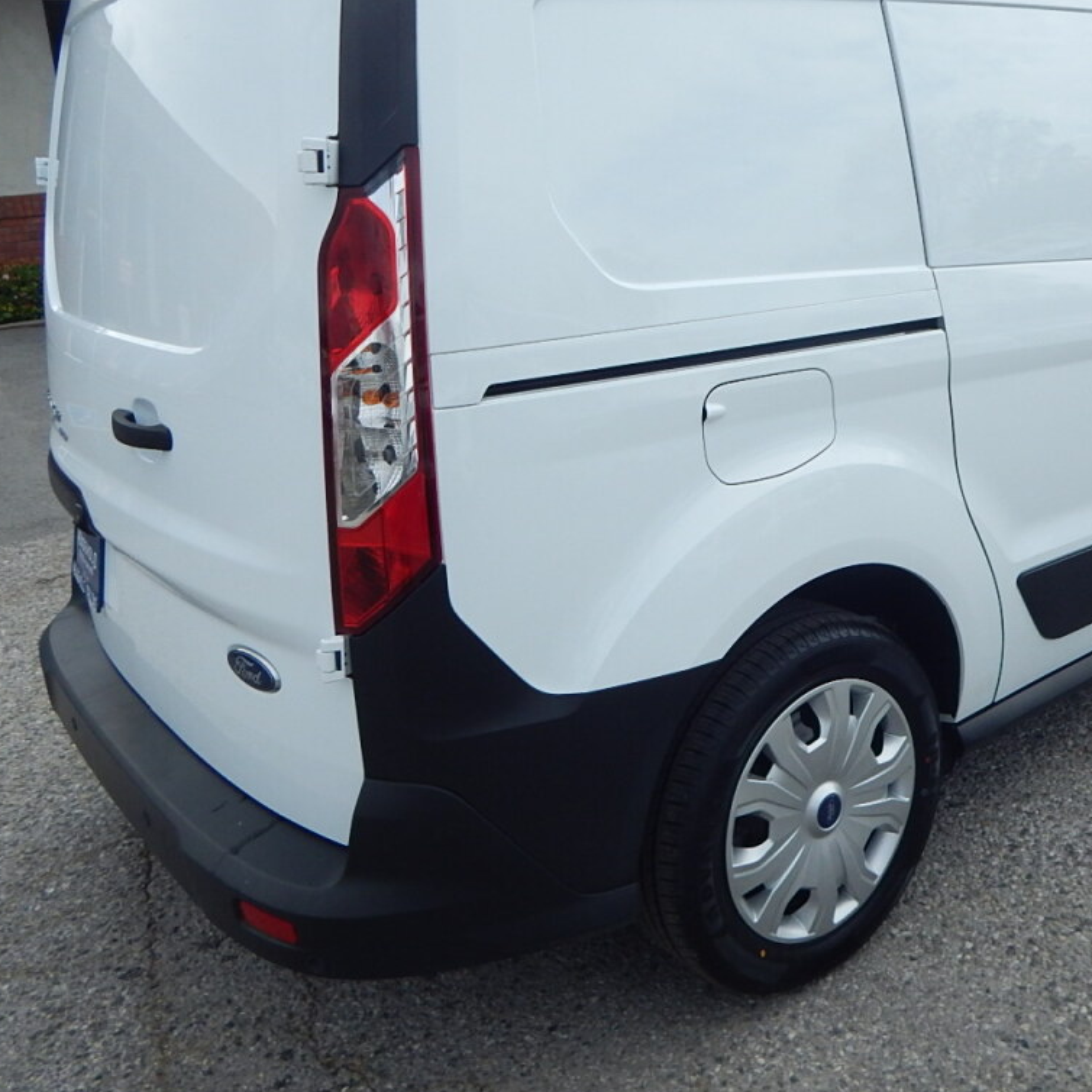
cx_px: 720
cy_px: 404
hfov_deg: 49.0
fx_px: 1178
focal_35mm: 33
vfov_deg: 49.2
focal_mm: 4
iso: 125
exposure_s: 1/500
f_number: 6
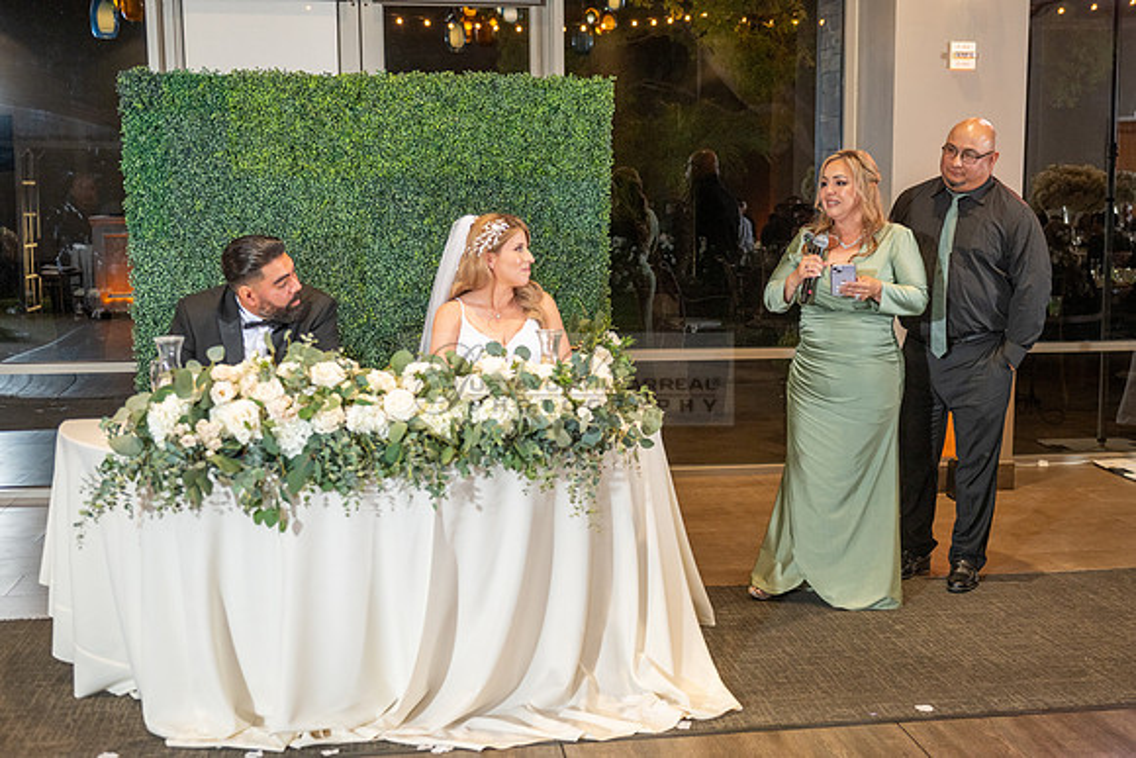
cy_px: 435
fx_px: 1449
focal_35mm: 46
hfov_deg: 42.7
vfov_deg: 29.3
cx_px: 652
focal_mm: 40
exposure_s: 1/160
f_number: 3.5
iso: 800
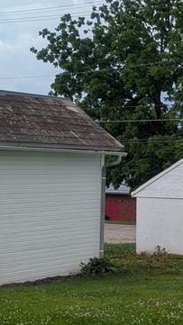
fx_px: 639
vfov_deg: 28.5
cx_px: 256
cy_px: 199
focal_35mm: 74
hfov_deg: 15.3
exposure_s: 1/1143
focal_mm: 6.9
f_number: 1.68
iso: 22
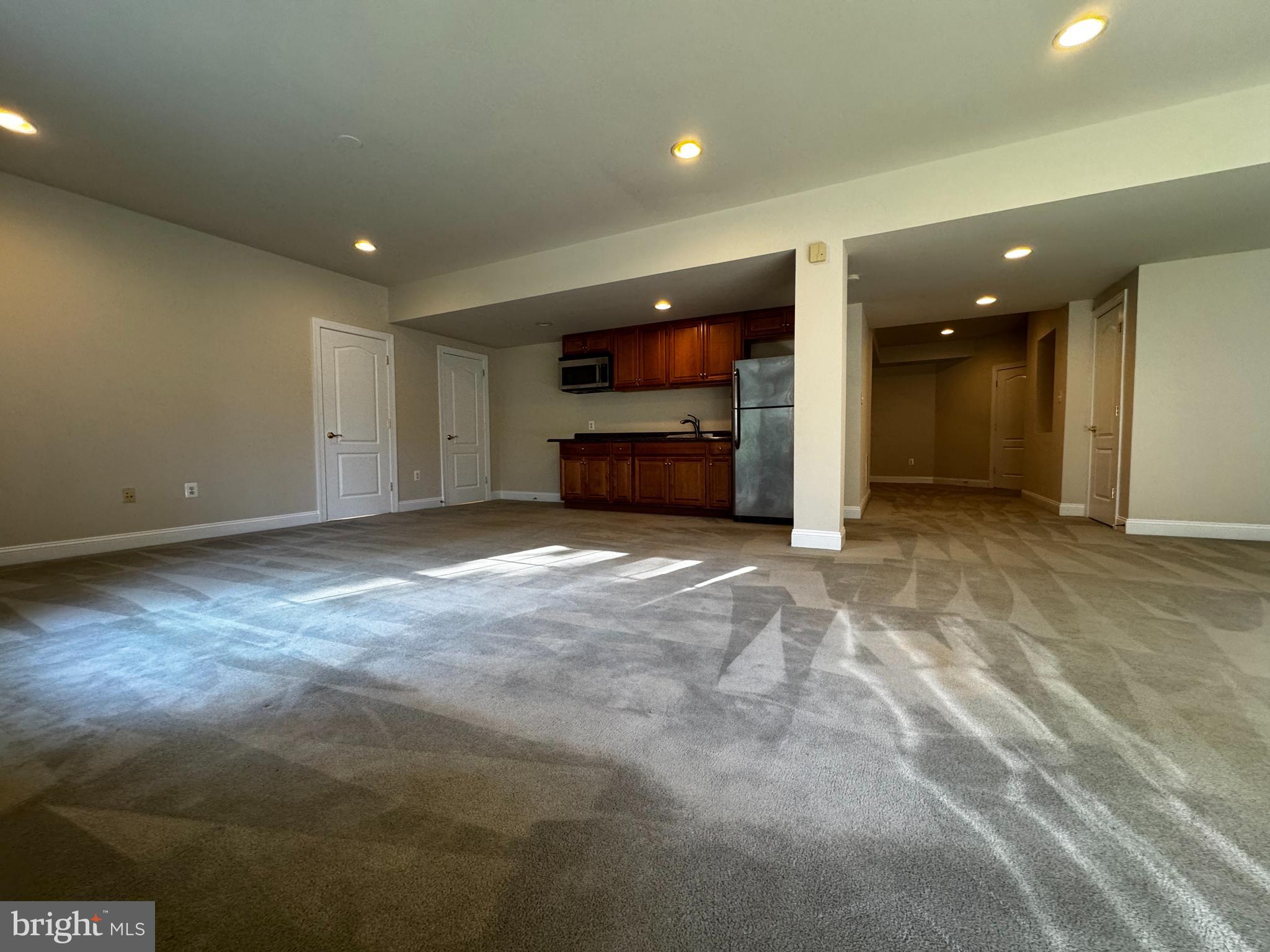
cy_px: 476
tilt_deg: -3.4
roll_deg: +0.2
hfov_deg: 102.1
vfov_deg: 85.7
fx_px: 514
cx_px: 635
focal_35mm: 14
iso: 250
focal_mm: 2.22
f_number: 2.2
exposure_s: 1/120
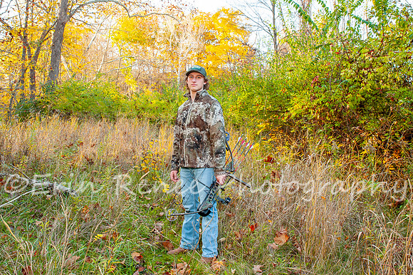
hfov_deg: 65.2
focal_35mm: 28
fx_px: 323
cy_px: 126
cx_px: 217
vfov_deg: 46.1
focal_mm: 24
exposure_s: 1/125
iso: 500
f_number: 7.1
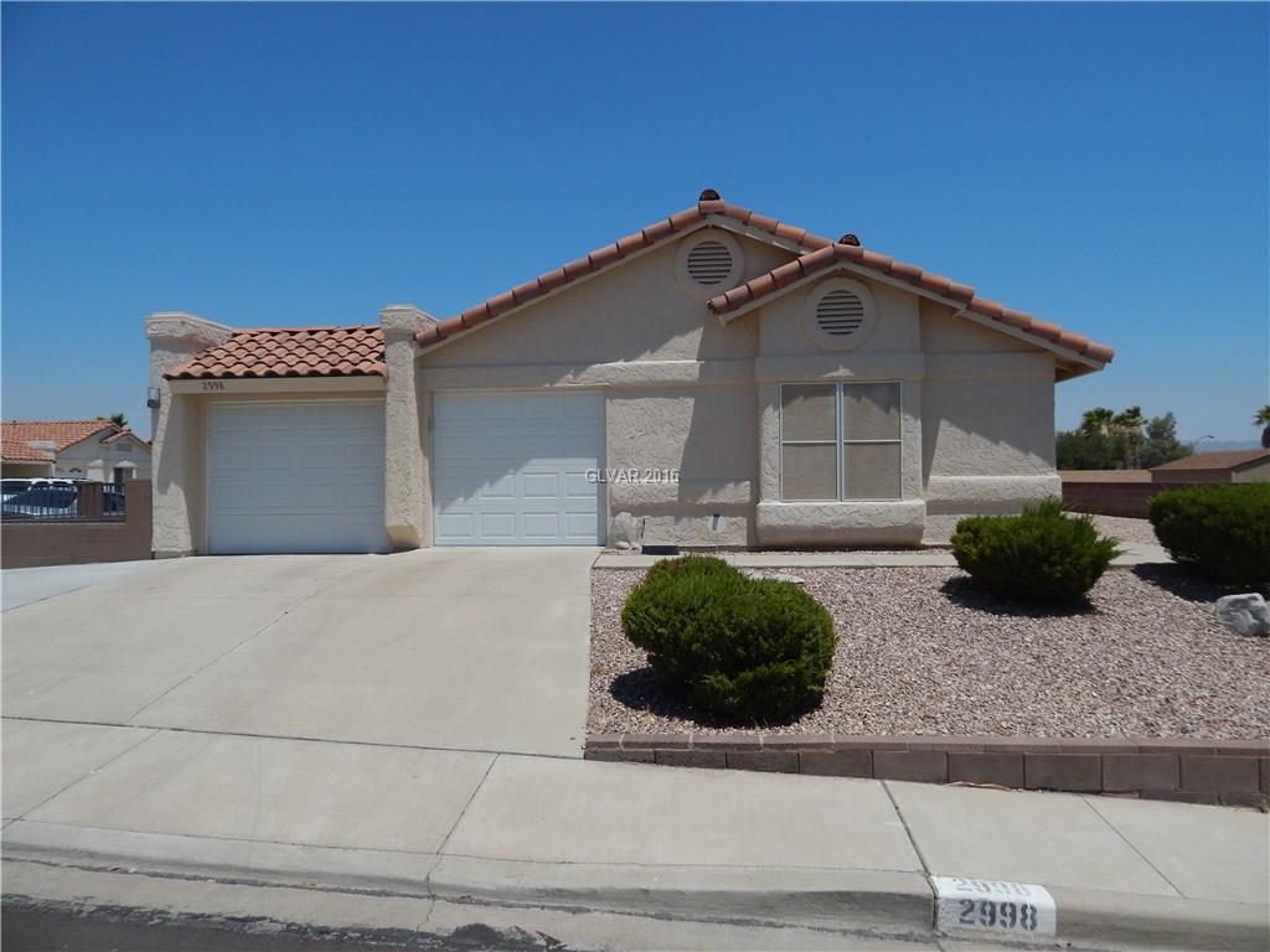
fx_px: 844
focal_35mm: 23
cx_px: 635
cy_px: 476
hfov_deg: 73.9
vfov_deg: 58.9
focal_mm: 4
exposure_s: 1/1000
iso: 125
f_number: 6
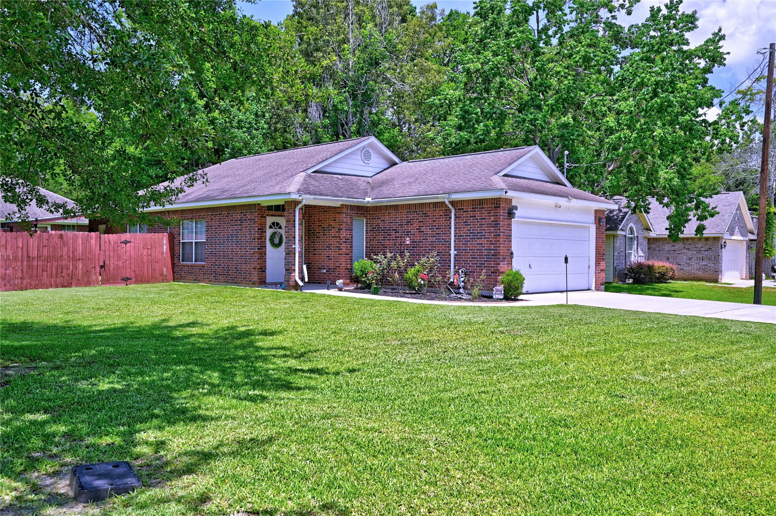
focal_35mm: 30
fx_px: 646
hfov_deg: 62.0
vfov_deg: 43.5
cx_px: 388
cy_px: 258
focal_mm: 30
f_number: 8
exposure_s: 1/500
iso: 400
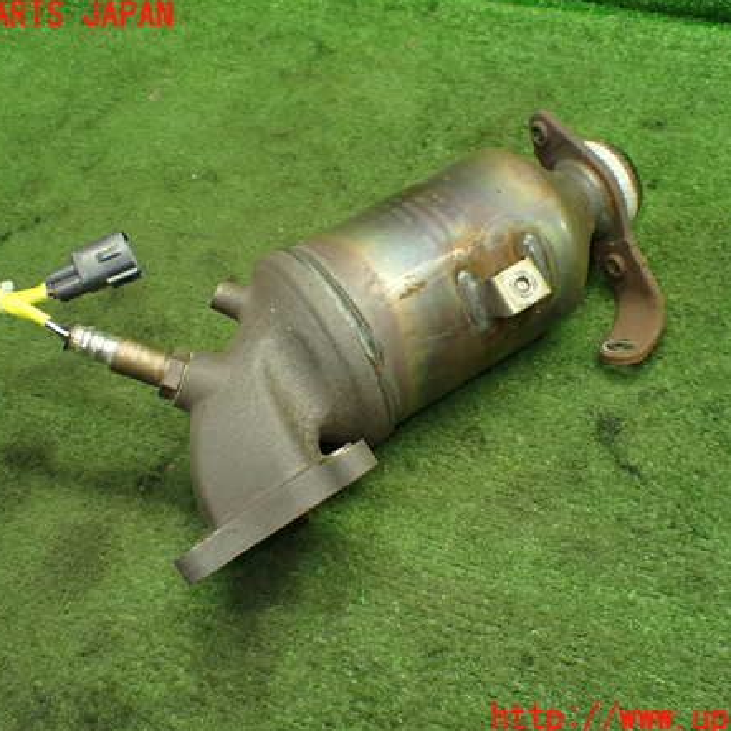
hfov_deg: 46.0
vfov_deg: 46.0
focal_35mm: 36
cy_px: 367
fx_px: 860
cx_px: 369
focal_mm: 5.4
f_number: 2.3
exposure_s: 1/125
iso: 800
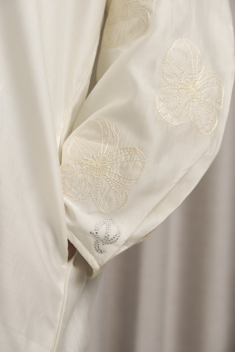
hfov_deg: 16.5
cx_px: 118
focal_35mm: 83
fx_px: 813
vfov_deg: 24.5
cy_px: 176
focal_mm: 55
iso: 200
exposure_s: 1/125
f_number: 4
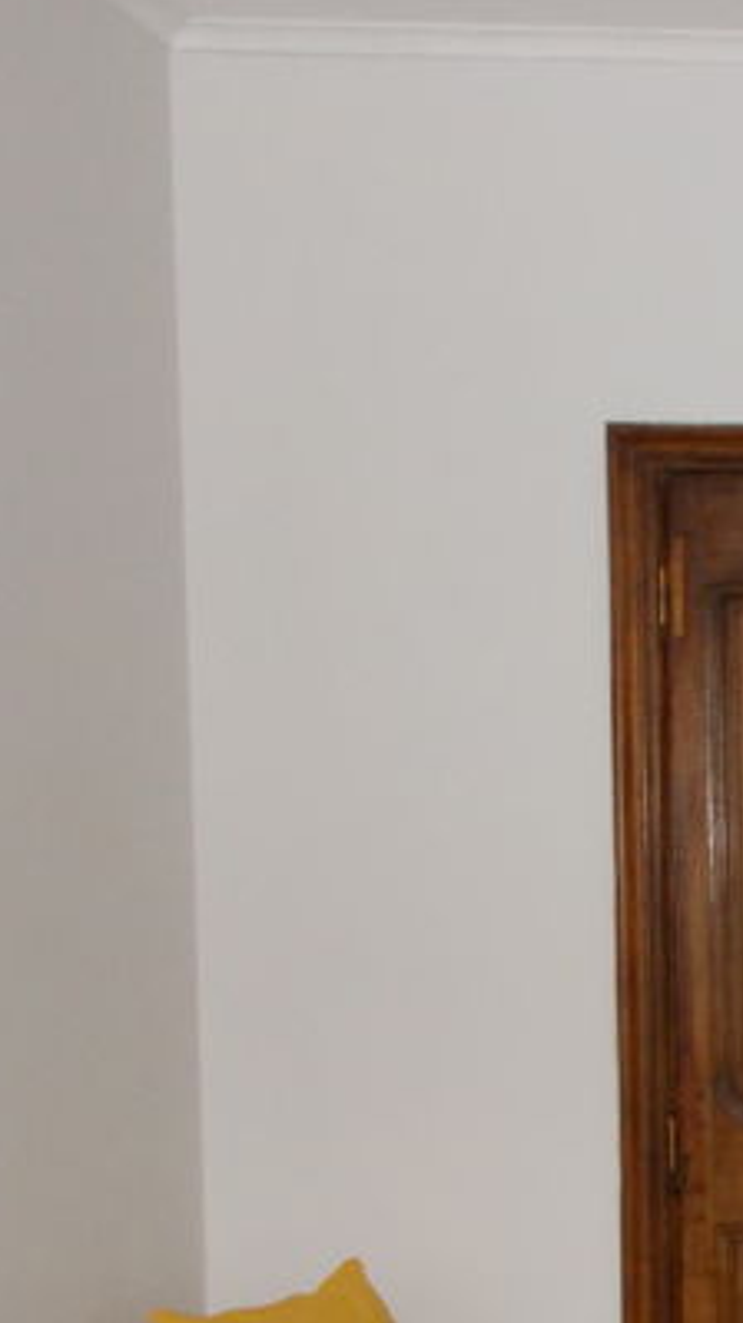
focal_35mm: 71
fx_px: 2490
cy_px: 1031
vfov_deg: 29.2
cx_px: 1314
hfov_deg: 14.9
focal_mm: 4.6
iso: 200
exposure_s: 1/25
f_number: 3.2
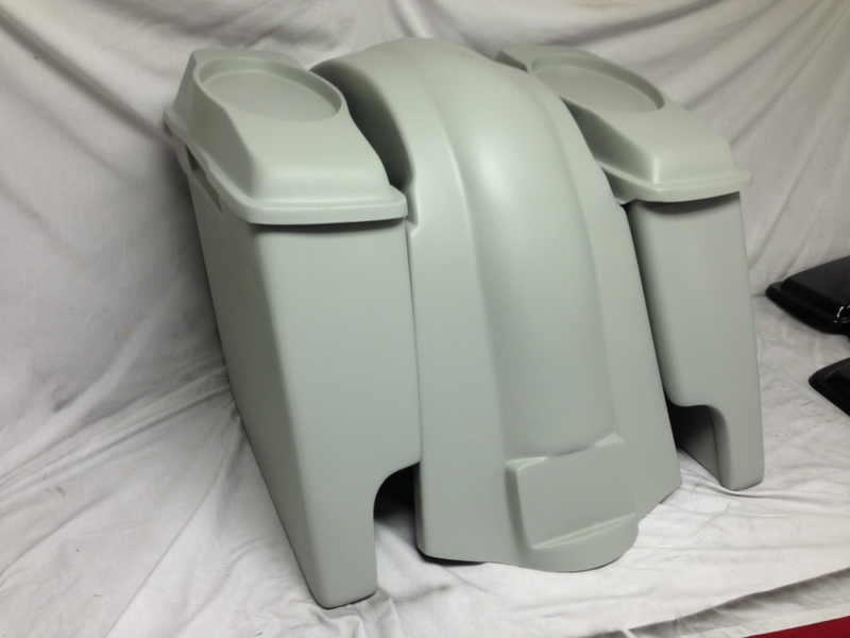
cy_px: 319
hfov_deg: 55.4
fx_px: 810
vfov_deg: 42.9
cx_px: 425
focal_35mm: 33
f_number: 2.4
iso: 50
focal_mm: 4.12
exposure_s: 1/24
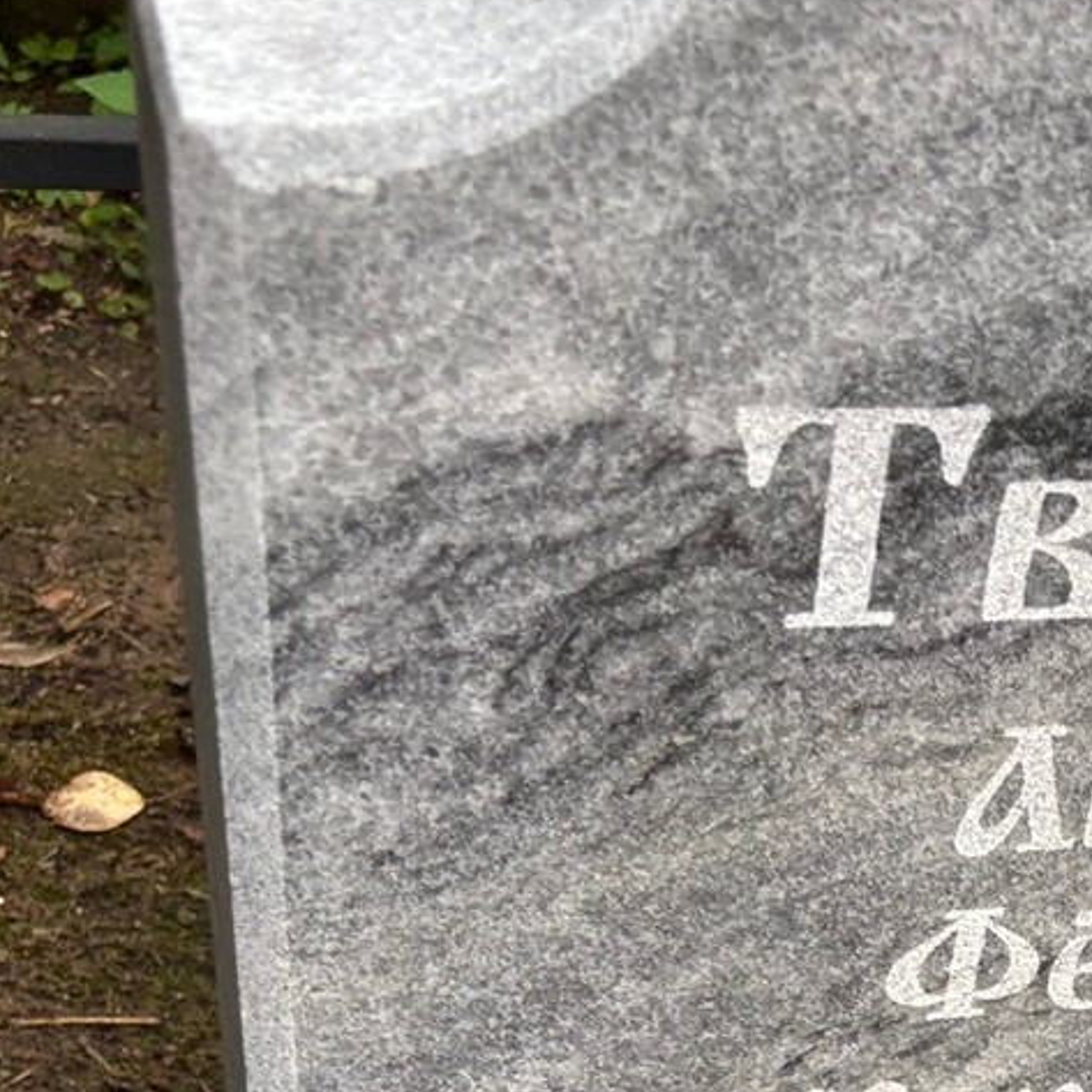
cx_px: 1286
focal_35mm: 70
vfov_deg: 23.4
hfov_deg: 22.8
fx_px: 2498
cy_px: 1140
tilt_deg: -45.6
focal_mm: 5.96
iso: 80
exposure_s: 1/121
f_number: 1.6
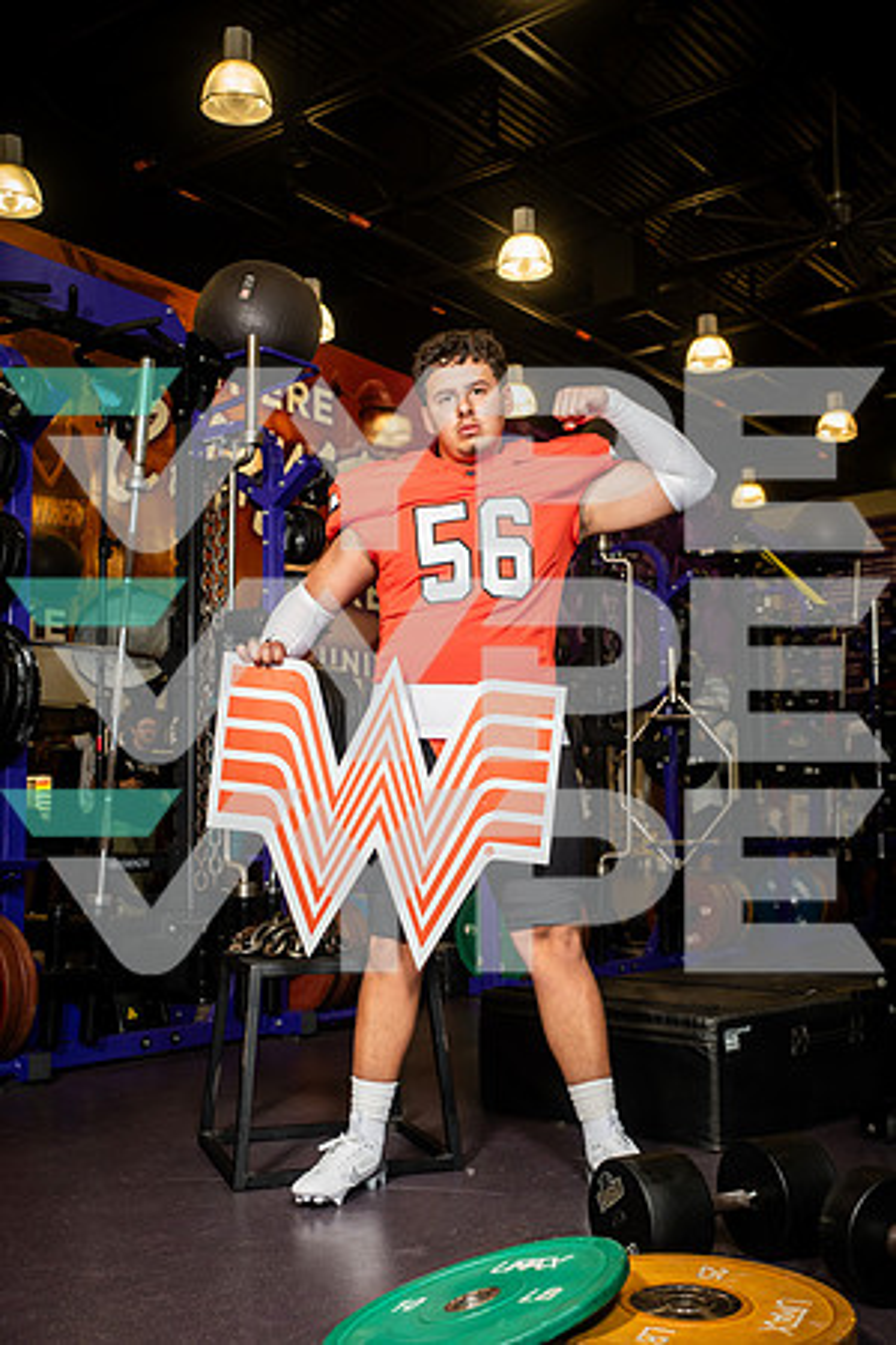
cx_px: 448
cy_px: 672
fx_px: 1419
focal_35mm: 38
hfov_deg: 35.1
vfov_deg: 50.7
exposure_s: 1/250
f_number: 5.6
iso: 500
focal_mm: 38
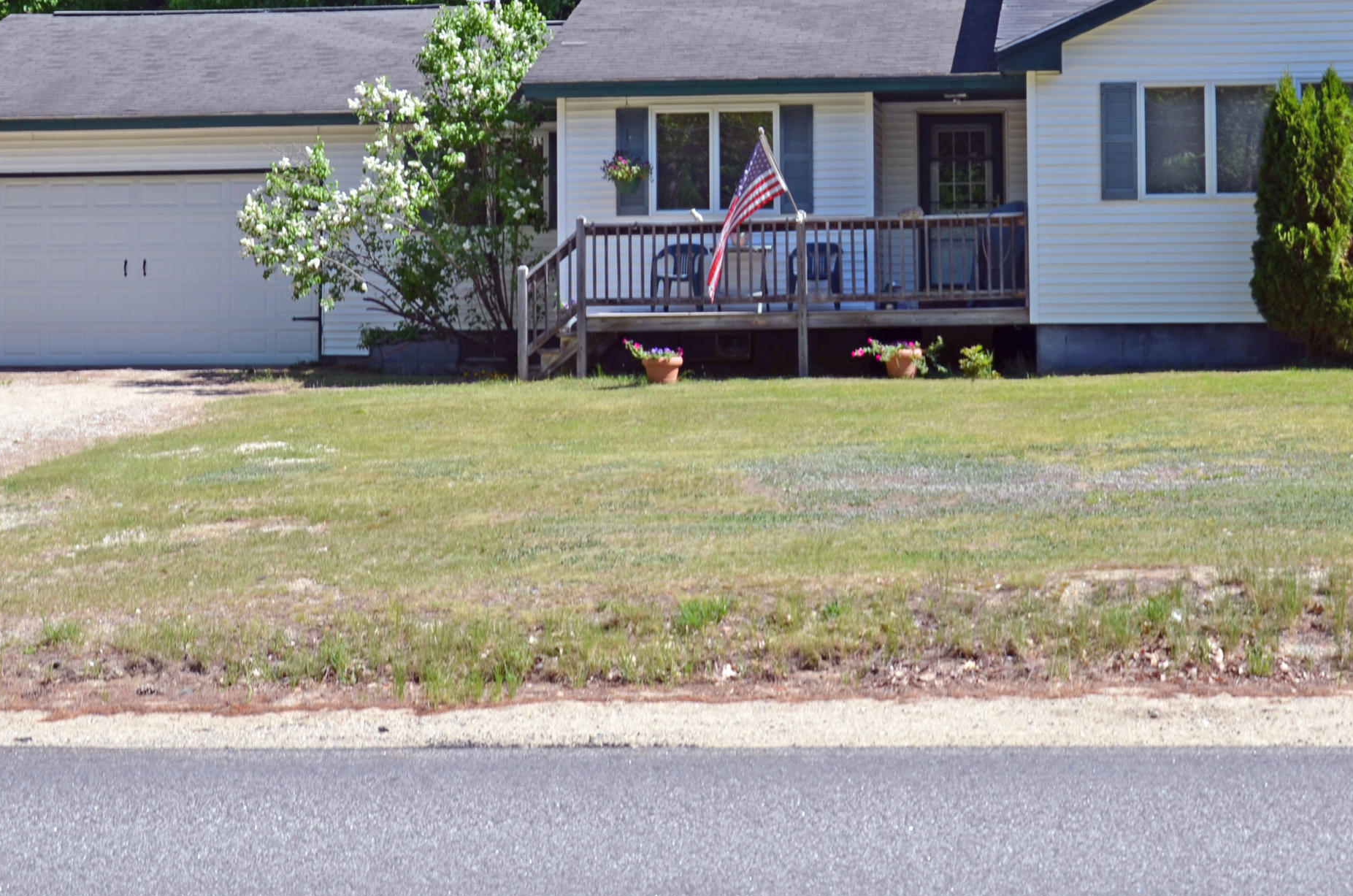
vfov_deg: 19.7
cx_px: 832
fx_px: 2550
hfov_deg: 29.6
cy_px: 194
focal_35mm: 68
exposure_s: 1/250
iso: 140
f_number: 8
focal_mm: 28
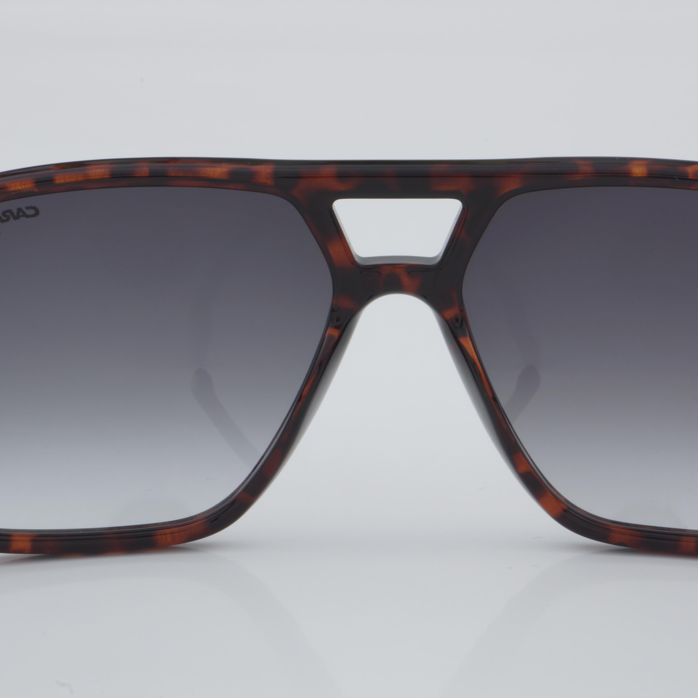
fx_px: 2410
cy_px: 348
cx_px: 396
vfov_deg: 16.5
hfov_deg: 16.5
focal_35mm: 106
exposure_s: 1/4
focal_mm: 55
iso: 100
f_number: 32
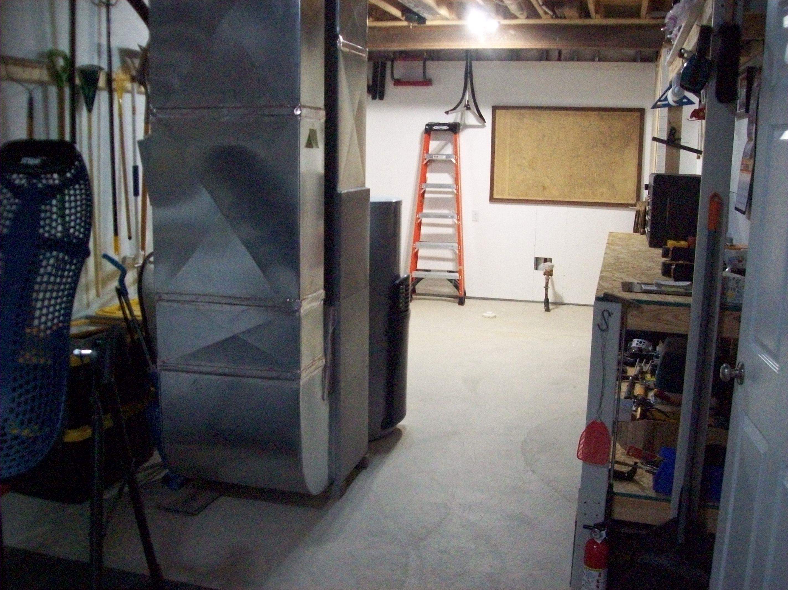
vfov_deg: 39.6
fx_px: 819
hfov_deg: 51.4
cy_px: 295
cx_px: 394
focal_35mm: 36
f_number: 2.7
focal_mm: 6
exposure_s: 1/128
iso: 416
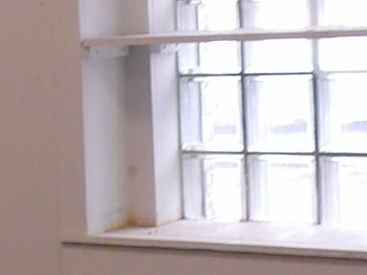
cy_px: 121
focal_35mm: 161
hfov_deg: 11.7
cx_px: -214
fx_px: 1706
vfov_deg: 9.2
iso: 130
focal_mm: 4.3
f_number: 3.2
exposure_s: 1/33
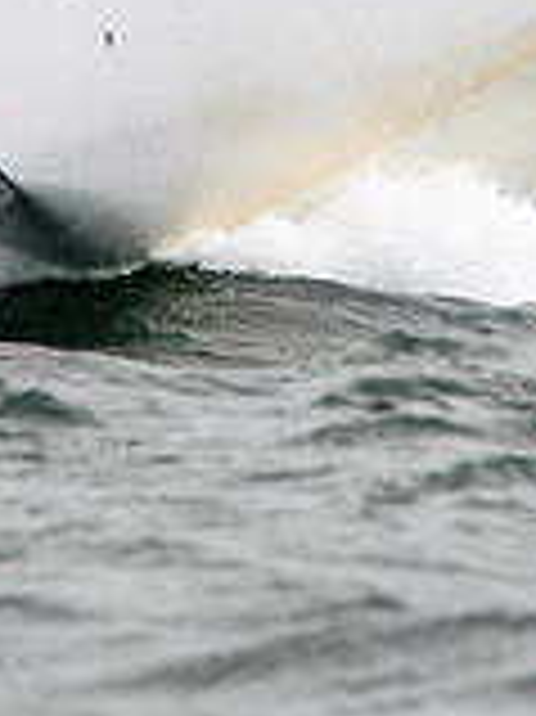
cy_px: -95
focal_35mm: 1225
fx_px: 25325
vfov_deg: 1.6
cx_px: 50
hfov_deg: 1.2
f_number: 5
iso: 200
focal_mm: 300
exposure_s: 1/1600
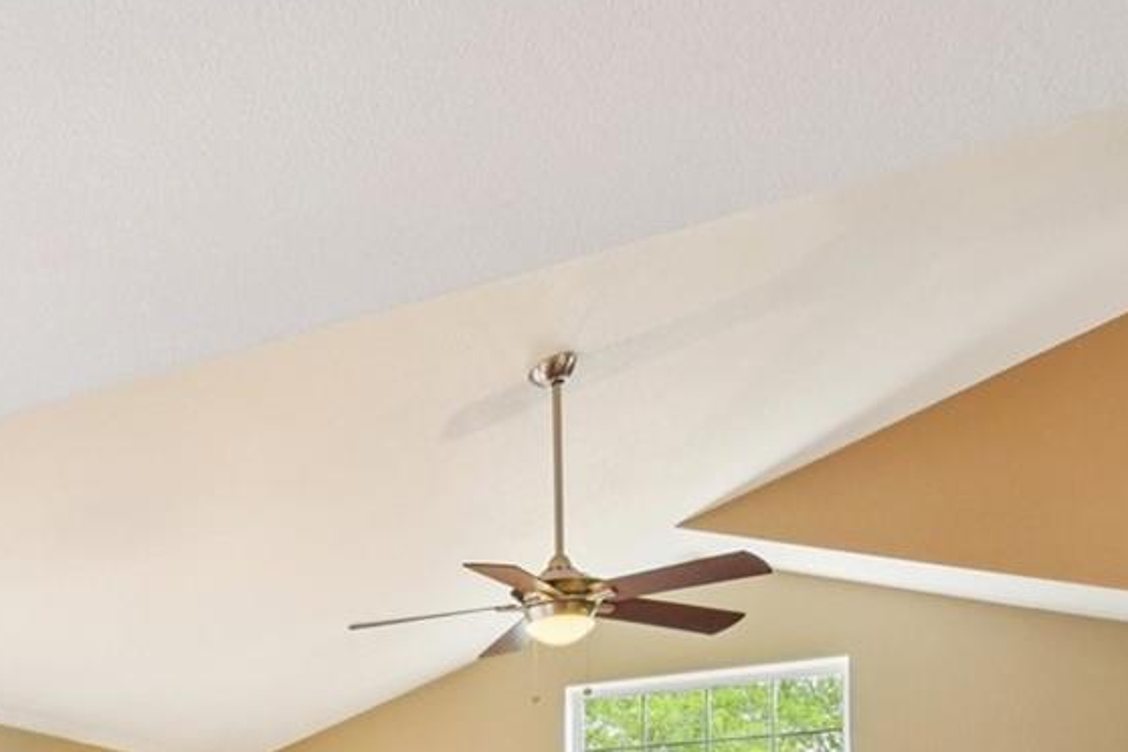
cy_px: 991
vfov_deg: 26.3
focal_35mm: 43
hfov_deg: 37.6
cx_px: -125
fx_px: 1347
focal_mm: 10
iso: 400
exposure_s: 1/10
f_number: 8
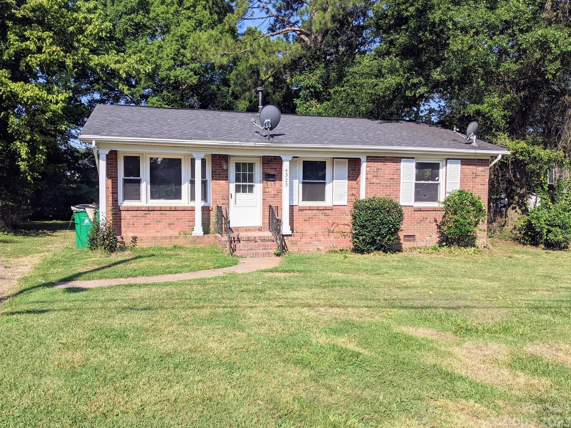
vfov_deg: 49.7
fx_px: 462
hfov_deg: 63.4
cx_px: 276
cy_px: 214
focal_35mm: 28
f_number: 1.8
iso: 47
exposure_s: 1/4673
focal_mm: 4.44
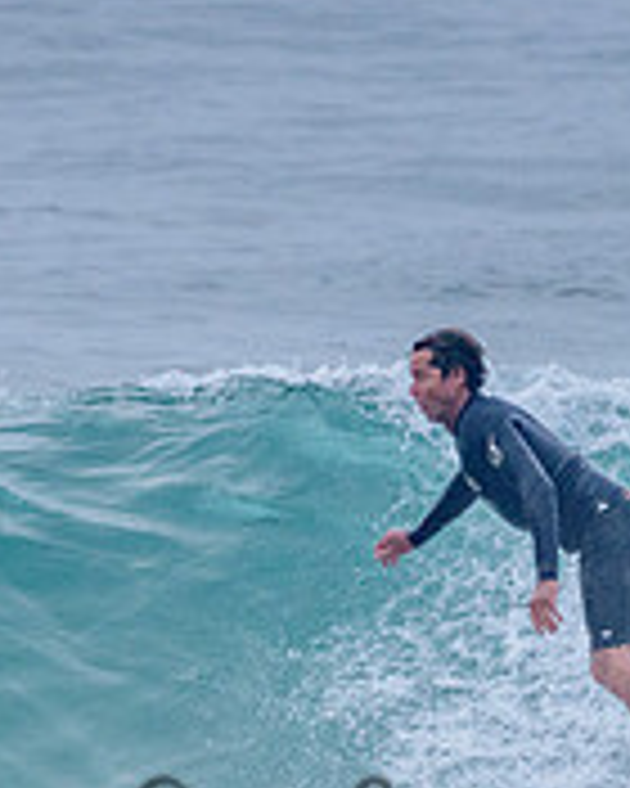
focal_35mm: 1902
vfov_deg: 1.0
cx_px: 360
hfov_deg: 0.8
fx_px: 44330
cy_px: 647
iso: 1600
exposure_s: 1/2000
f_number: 5.6
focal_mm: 500
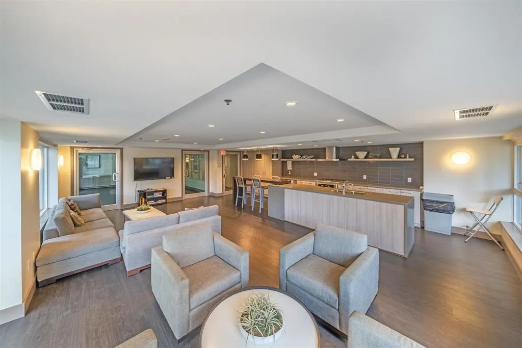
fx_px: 174
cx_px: 261
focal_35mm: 12
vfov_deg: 90.0
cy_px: 174
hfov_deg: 112.6
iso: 200
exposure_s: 1/30
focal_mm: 12
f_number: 6.3
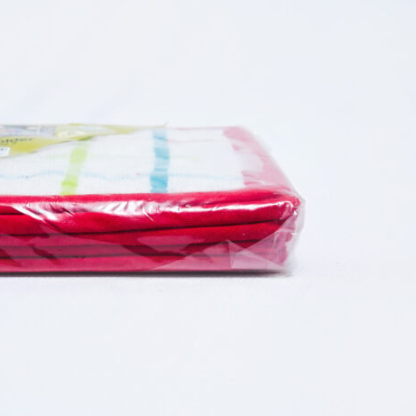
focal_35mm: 80
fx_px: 1088
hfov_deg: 21.5
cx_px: 104
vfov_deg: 21.7
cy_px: 206
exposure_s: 1/200
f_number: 11
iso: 3200
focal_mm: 62
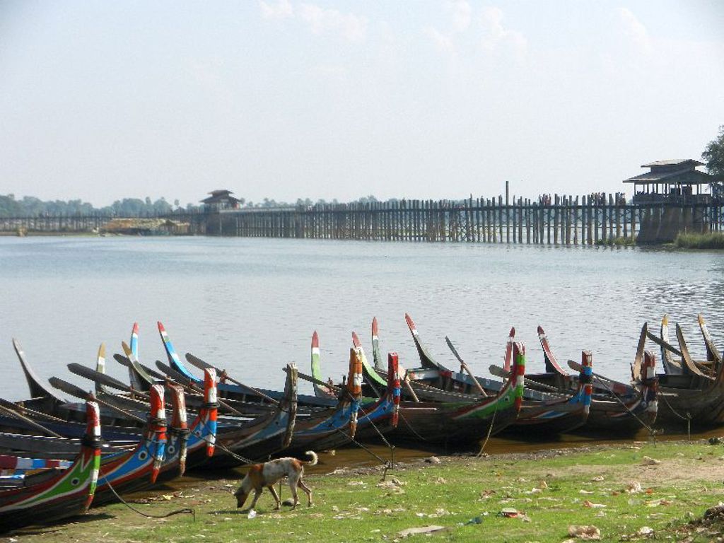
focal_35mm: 106
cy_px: 272
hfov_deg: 18.5
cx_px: 362
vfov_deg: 14.0
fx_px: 2217
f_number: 5
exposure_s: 1/1000
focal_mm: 19.1
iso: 160
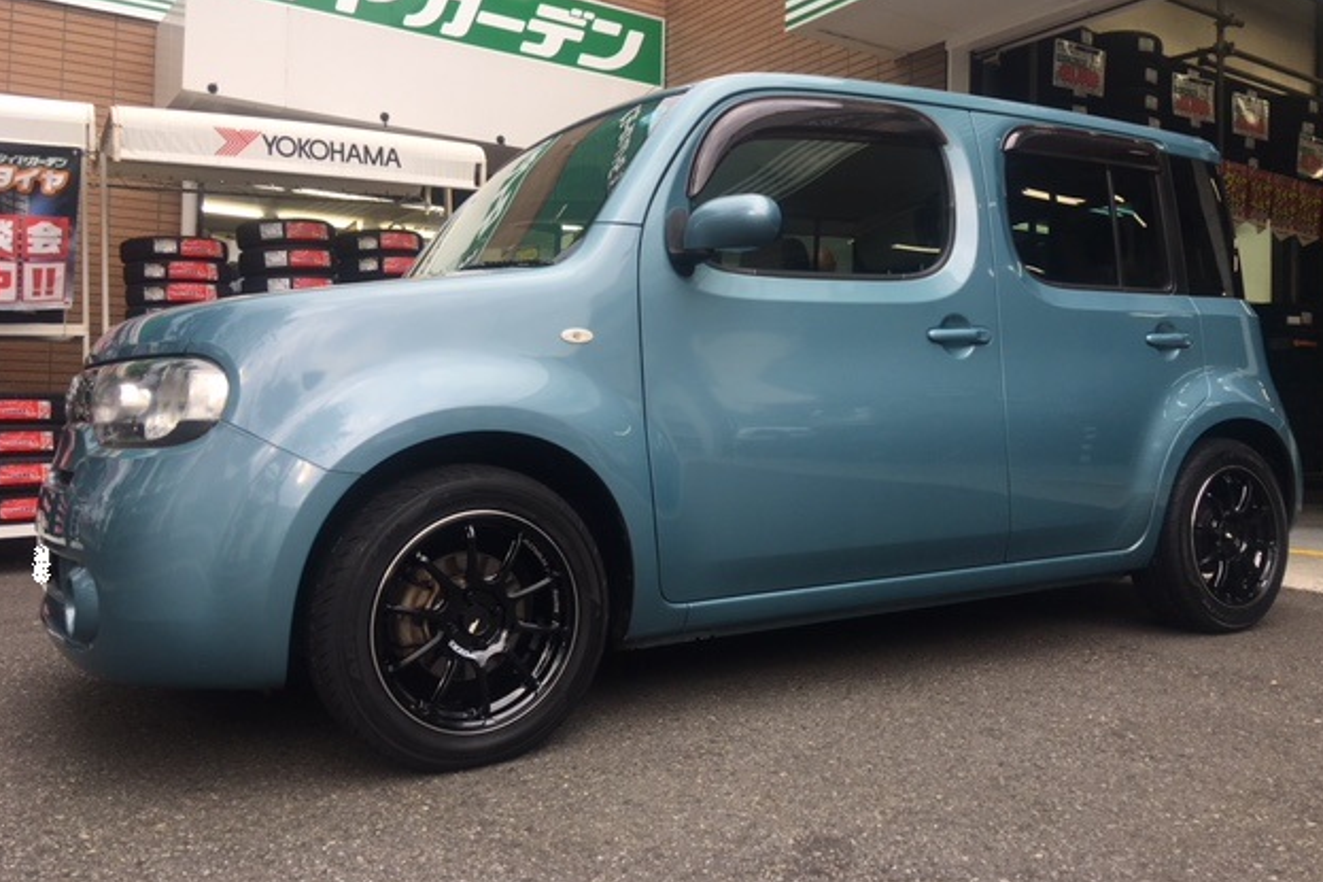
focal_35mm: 31
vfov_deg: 42.3
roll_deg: -1.5
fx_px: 1139
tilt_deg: +4.3
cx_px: 671
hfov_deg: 60.3
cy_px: 397
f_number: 2.2
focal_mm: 4.15
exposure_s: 1/188
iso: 25
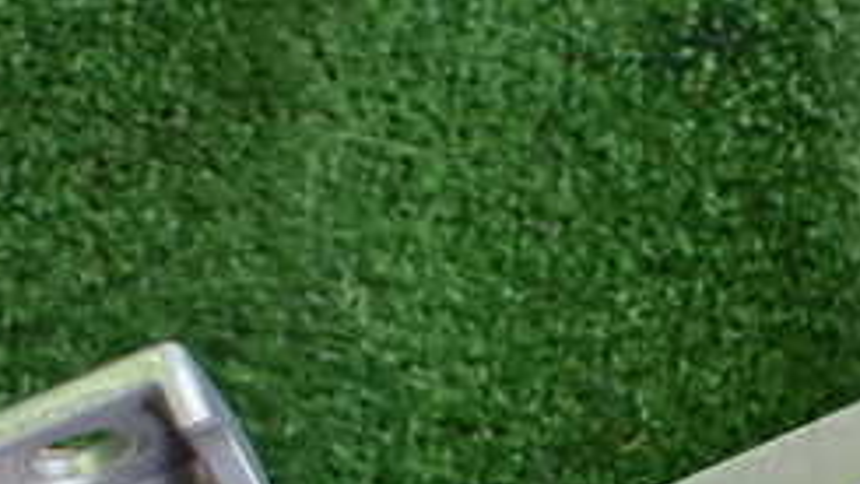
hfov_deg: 25.9
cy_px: 505
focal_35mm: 80
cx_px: 713
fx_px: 1825
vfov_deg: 14.8
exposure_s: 1/125
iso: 800
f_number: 2.3
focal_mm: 5.4
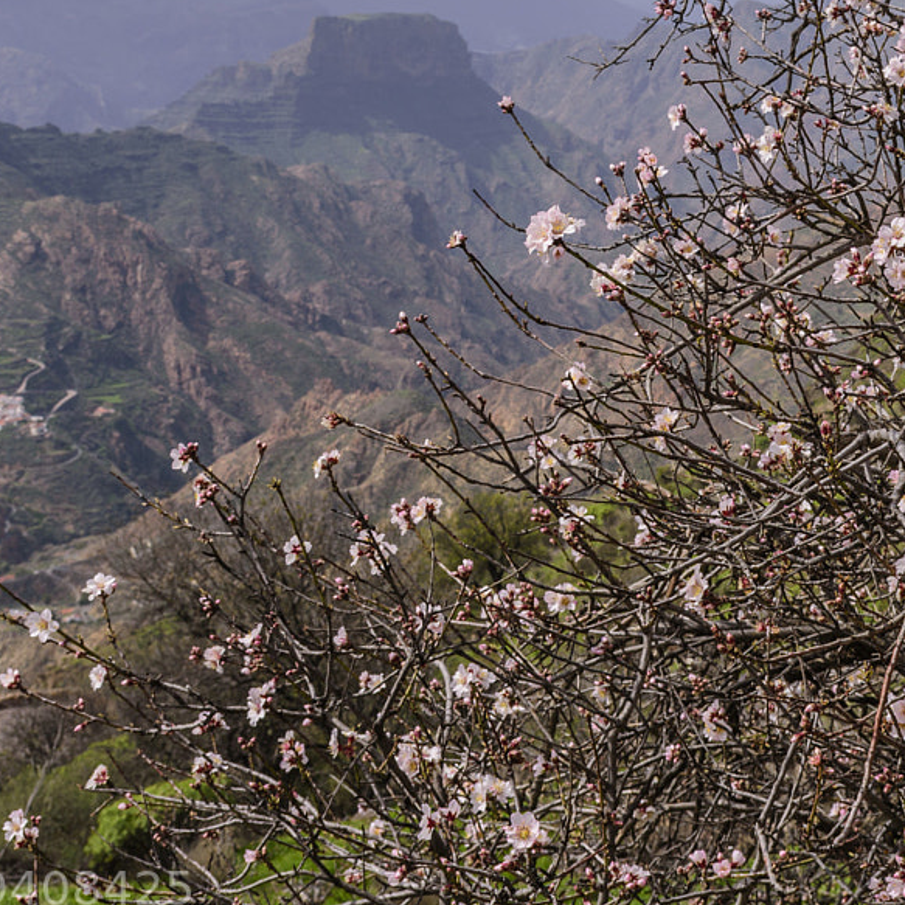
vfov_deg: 20.4
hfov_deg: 20.6
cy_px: 183
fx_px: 2485
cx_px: 622
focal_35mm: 84
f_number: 9
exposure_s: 1/400
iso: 100
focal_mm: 24
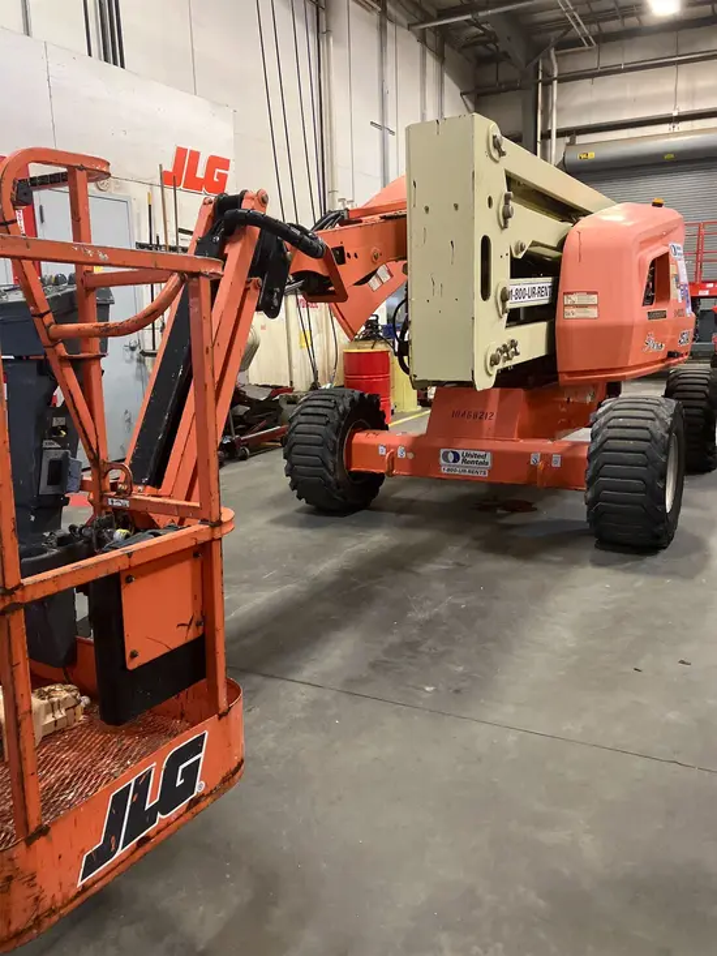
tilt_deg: -11.1
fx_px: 773
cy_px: 478
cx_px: 358
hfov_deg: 49.8
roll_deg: +1.0
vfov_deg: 63.4
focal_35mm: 28
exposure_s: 1/40
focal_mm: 3.99
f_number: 1.8
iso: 250
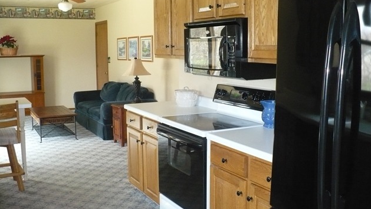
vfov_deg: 29.0
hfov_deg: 49.4
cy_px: 99
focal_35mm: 41
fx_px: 403
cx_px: 188
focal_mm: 6.1
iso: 320
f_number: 2.8
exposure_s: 1/30
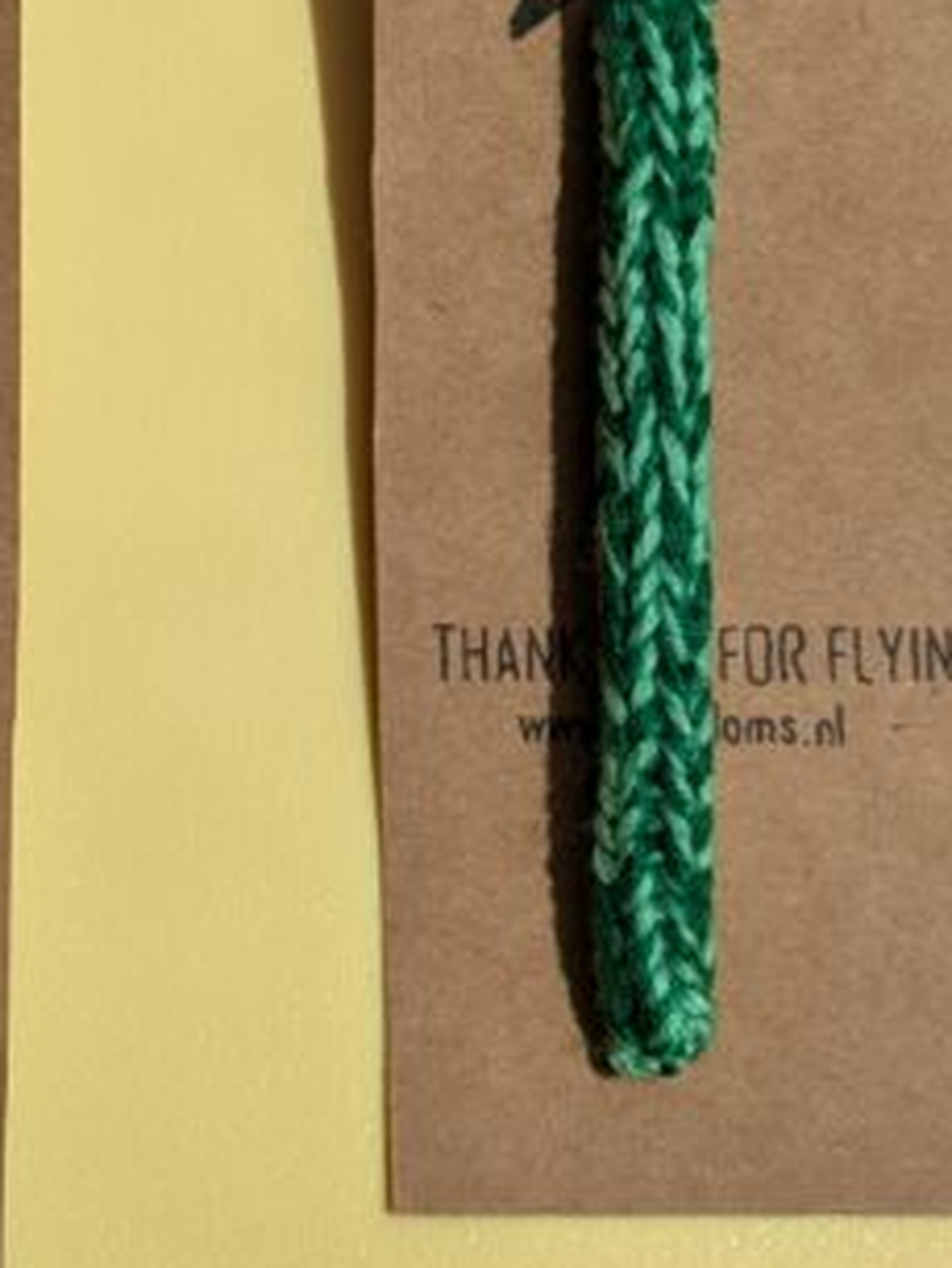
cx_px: 168
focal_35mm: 84
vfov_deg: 23.3
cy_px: 586
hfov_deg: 17.4
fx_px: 3078
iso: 47
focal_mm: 5.43
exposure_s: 1/2155
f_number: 1.89
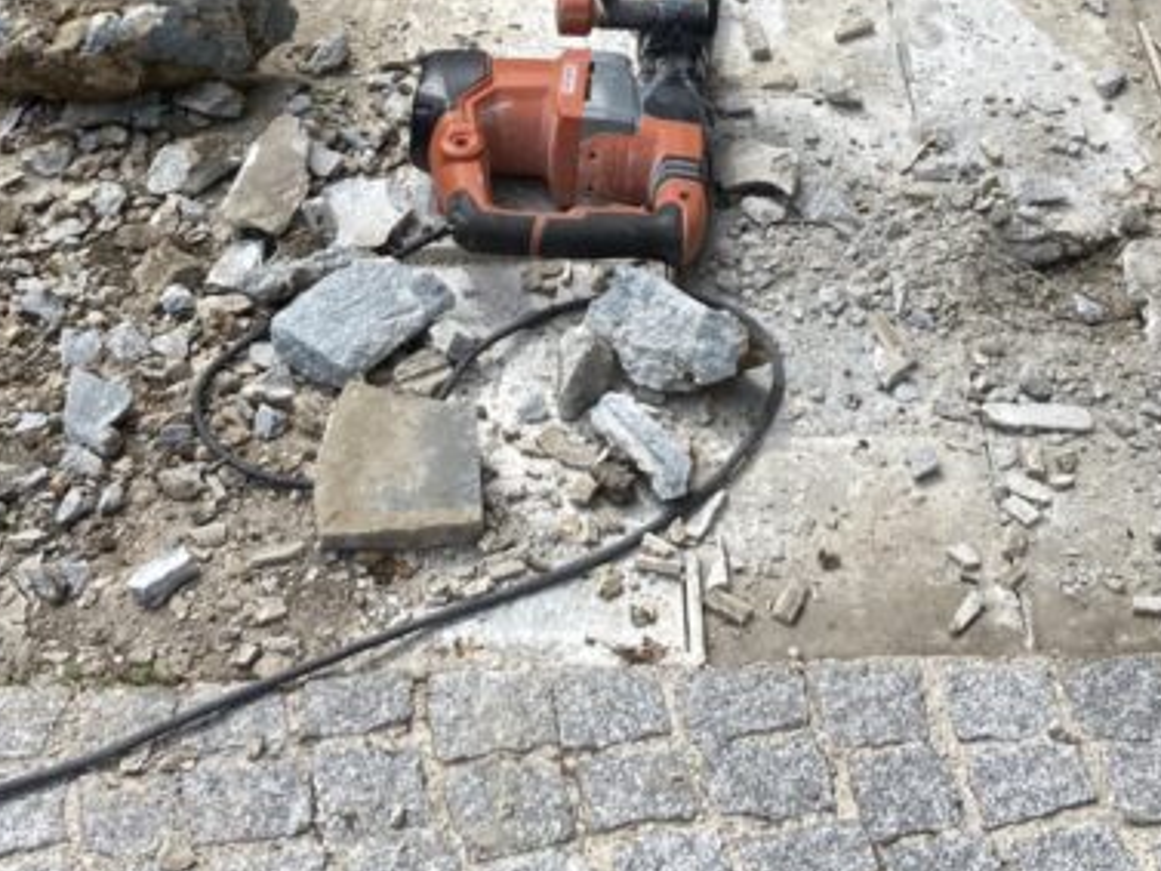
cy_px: -31
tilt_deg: -31.9
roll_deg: -1.9
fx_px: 2550
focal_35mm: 76
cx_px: 739
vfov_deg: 18.8
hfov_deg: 25.6
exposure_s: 1/1715
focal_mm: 3.99
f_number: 1.8
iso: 20
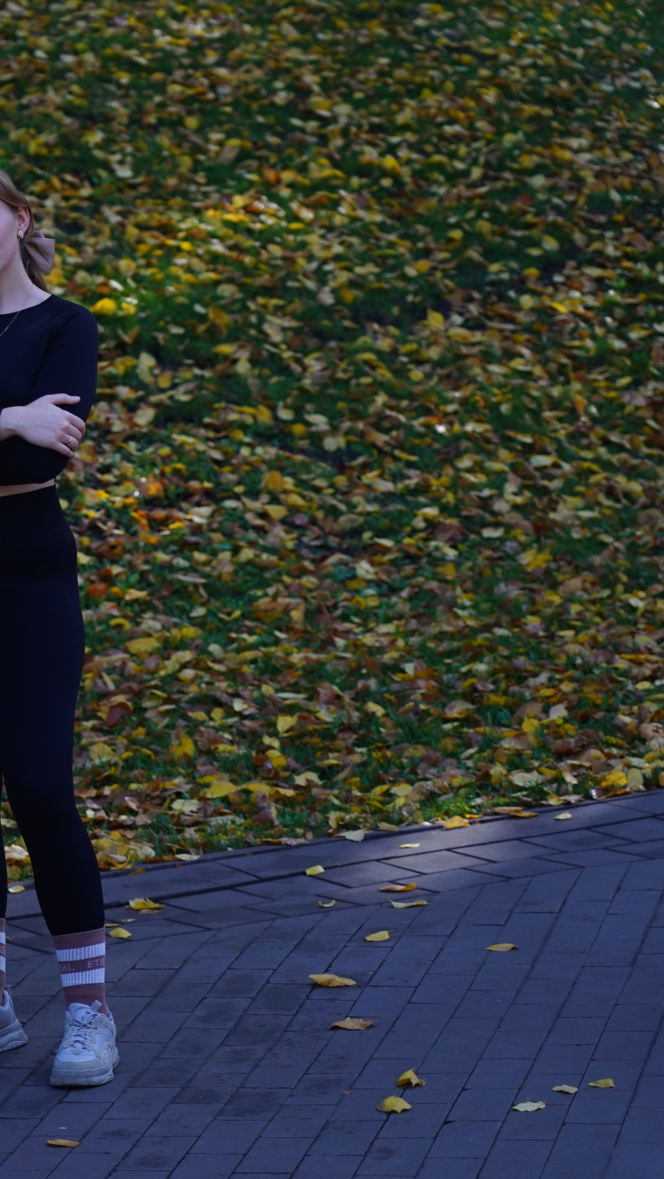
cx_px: -128
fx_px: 4256
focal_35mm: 136
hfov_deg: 8.8
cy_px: 587
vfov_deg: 15.8
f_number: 4
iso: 320
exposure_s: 1/400
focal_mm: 86
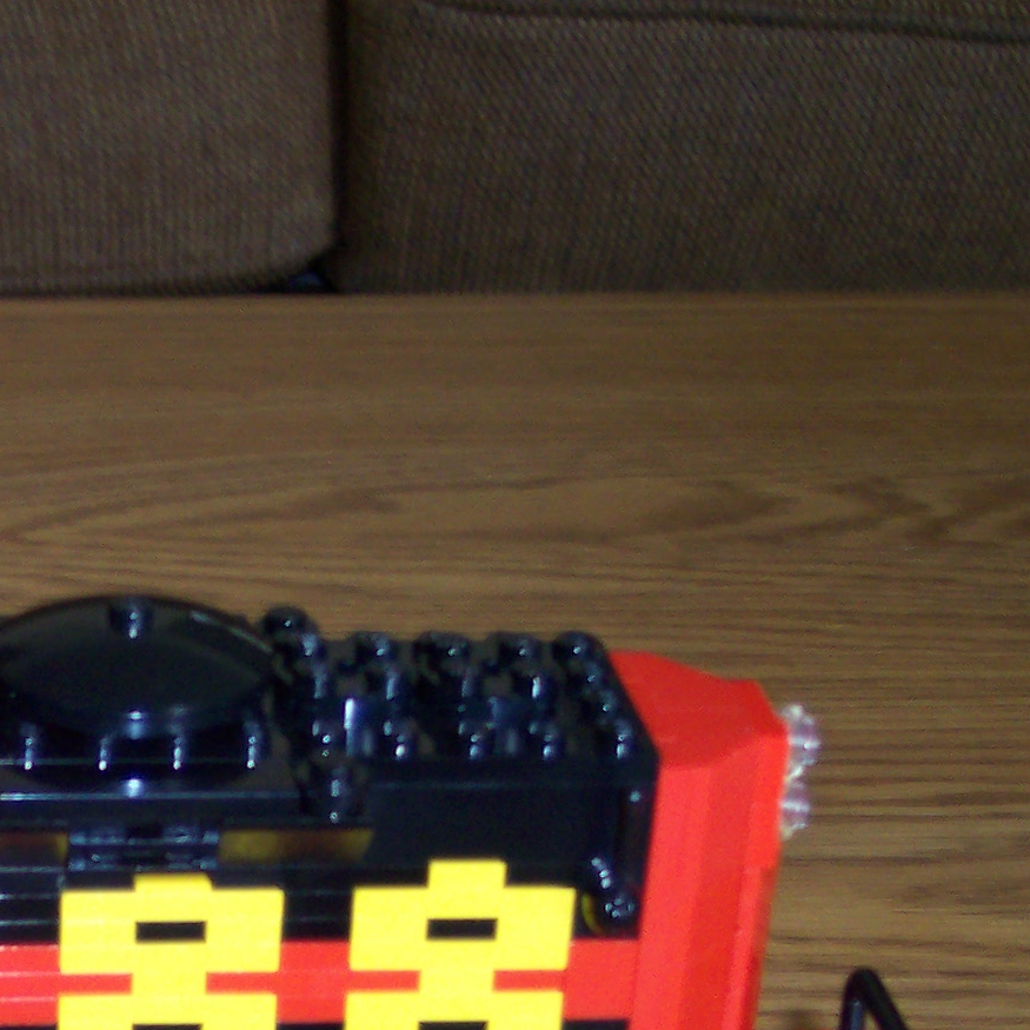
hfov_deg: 16.7
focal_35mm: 99
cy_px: 1003
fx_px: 3333
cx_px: -248
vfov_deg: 17.2
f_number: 2.8
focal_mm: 8
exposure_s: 1/30
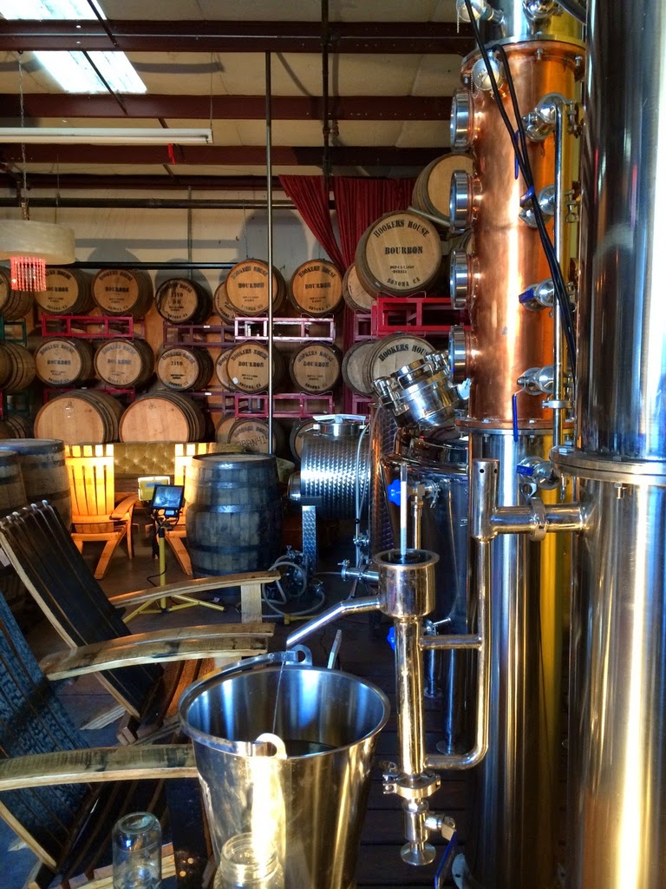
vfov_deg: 60.0
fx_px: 770
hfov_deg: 46.8
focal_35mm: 30
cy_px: 444
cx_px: 333
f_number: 2.2
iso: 200
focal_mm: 4.12
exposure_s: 1/30
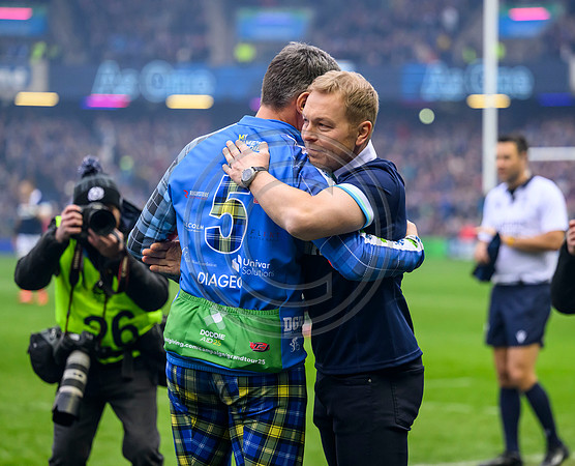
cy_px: 253
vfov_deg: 10.1
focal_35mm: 154
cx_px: 312
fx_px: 2636
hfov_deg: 12.4
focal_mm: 125
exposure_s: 1/4000
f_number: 2.8
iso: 3200
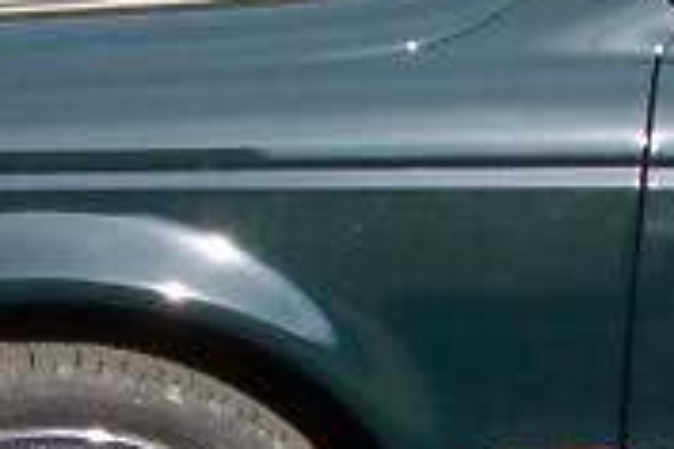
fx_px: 4343
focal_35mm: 232
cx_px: 1230
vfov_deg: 5.9
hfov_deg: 8.5
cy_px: 403
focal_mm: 8
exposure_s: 1/350
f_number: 4.8
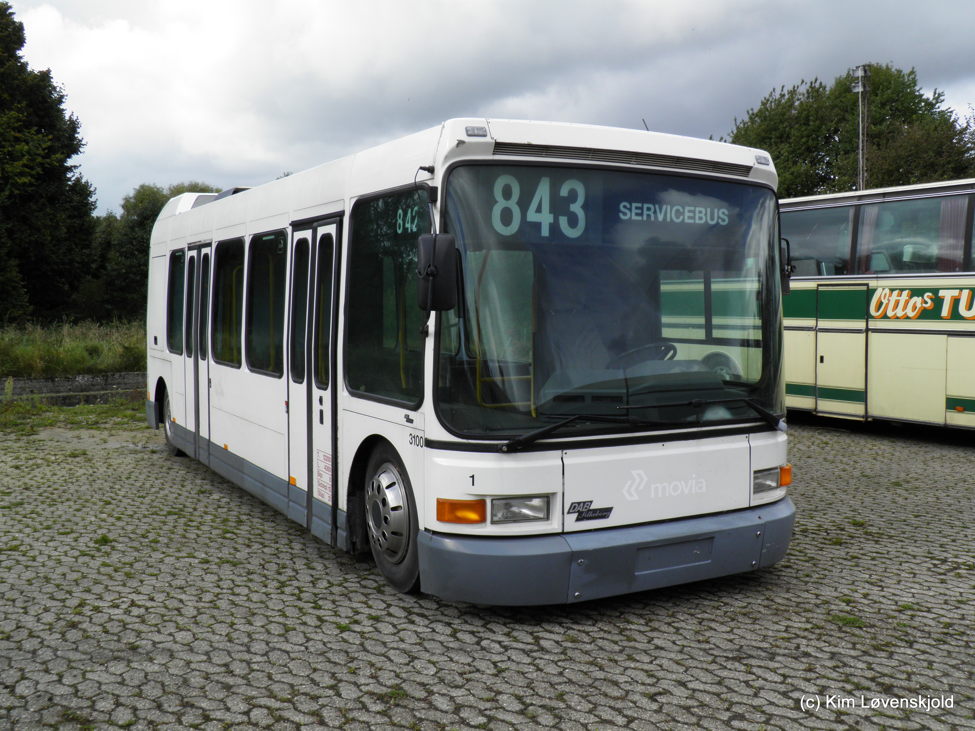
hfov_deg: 52.6
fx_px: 986
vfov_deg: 40.7
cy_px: 366
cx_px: 488
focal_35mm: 35
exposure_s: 1/200
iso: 50
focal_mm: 6.3
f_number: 5.5
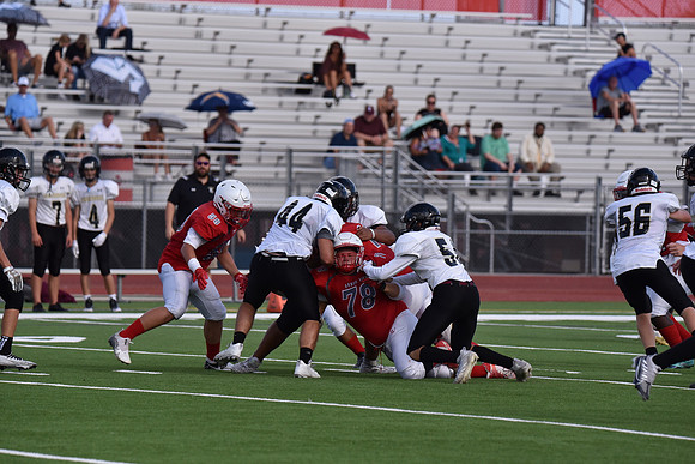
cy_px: 232
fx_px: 5407
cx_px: 348
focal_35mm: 280
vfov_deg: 4.9
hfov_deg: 7.4
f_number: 5.6
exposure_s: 1/3200
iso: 720
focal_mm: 280
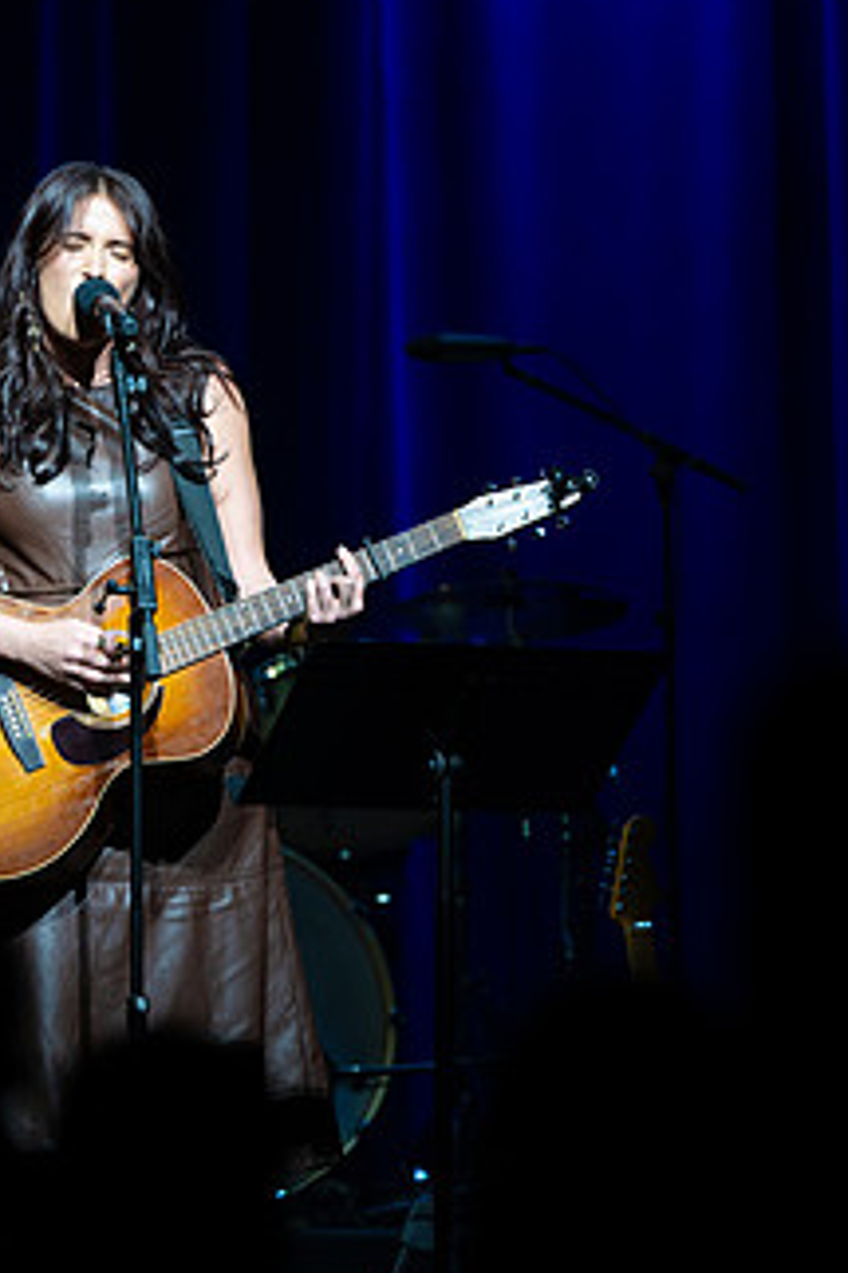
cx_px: 138
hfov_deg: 4.0
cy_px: 609
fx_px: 11990
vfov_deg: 6.1
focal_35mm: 339
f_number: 2.8
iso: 400
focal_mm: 180
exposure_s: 1/200
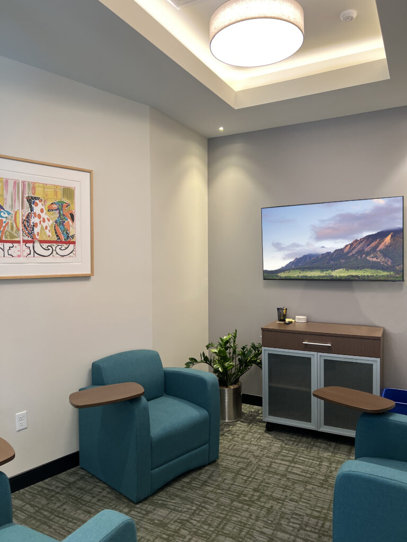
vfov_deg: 67.3
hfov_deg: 53.1
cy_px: 271
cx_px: 204
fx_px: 408
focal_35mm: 26
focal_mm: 5.7
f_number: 1.5
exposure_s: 1/120
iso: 125
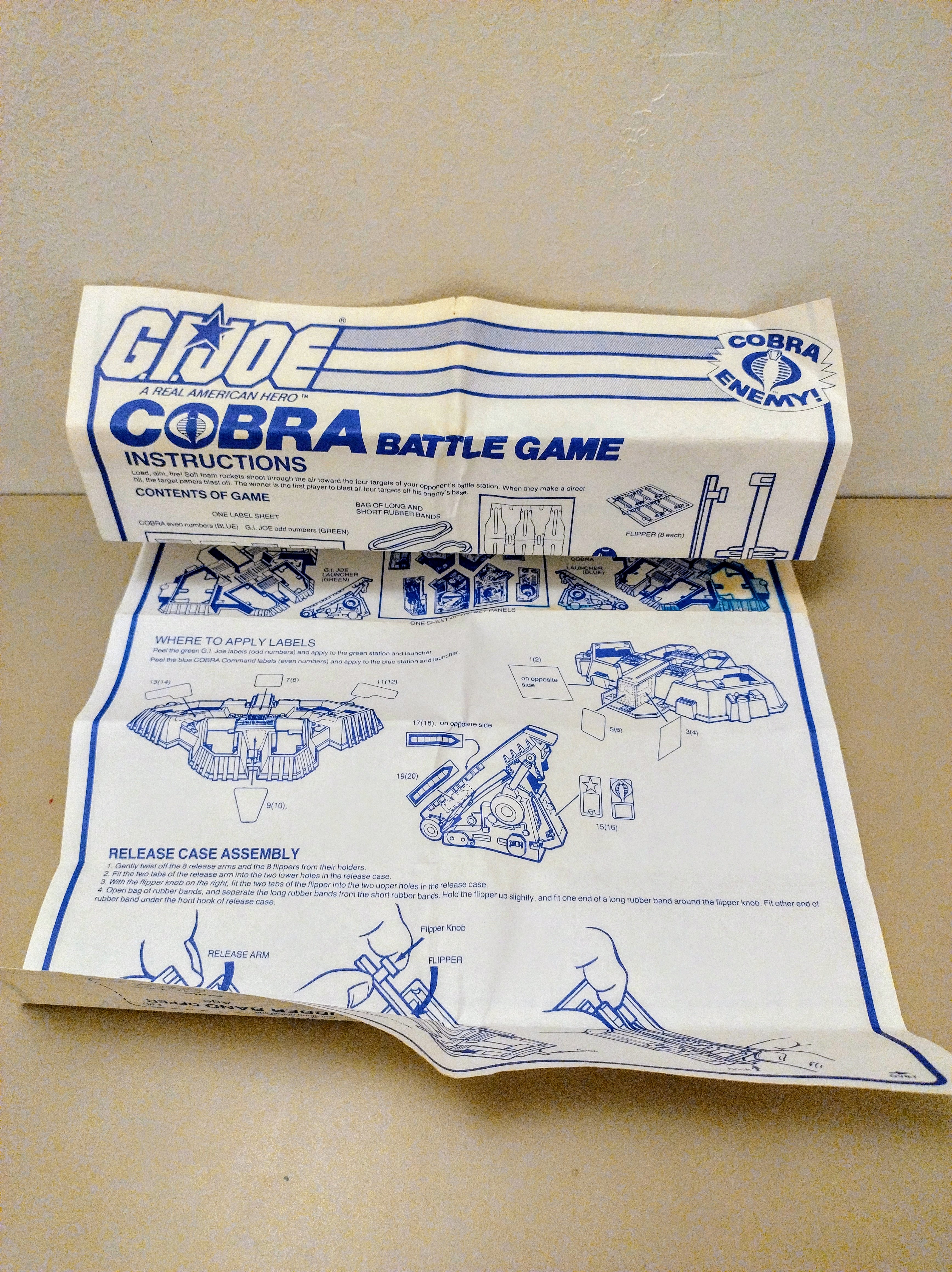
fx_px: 918
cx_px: 476
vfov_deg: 69.4
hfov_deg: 54.8
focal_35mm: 25
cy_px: 636
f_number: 1.7
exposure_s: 1/33.3
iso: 1659
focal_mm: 4.71
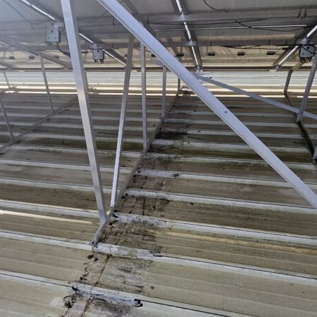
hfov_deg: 60.8
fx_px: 269
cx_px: 142
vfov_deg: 59.2
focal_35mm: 26
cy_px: 218
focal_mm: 1.74
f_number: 2.2
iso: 32
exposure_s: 1/726
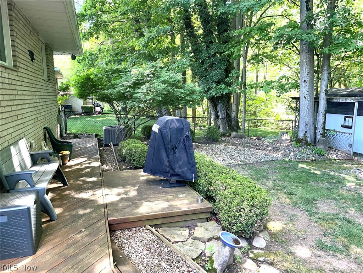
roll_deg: +0.8
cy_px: 136
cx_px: 182
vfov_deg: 53.1
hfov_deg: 67.3
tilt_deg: -7.0
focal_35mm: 26
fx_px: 273
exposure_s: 1/182
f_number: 1.6
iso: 32
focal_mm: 4.2
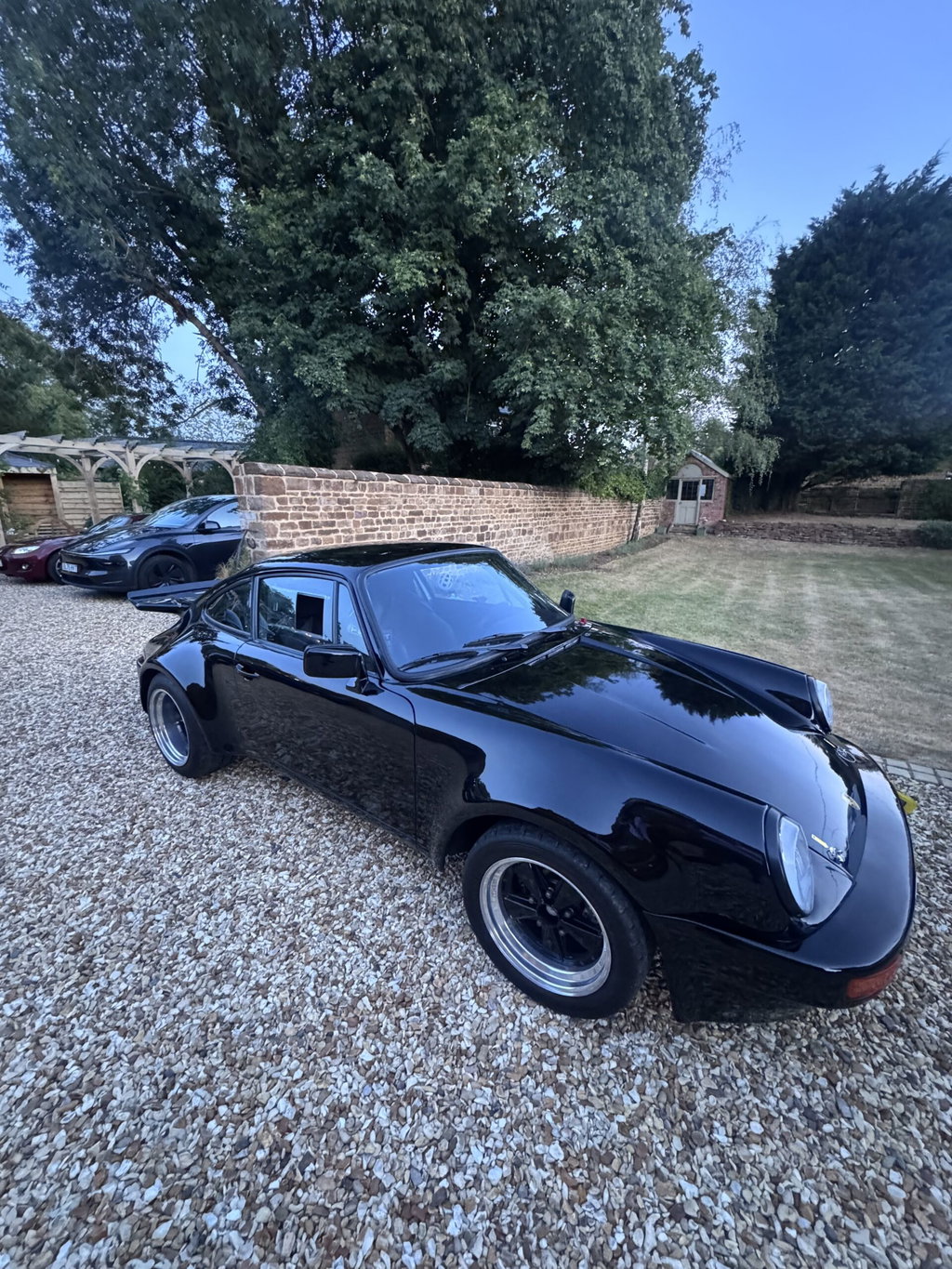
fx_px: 513
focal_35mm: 14
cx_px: 476
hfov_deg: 85.7
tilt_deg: -16.0
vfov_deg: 102.1
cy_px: 634
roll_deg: -2.0
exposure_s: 1/45
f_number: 2.2
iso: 1250
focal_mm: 2.22
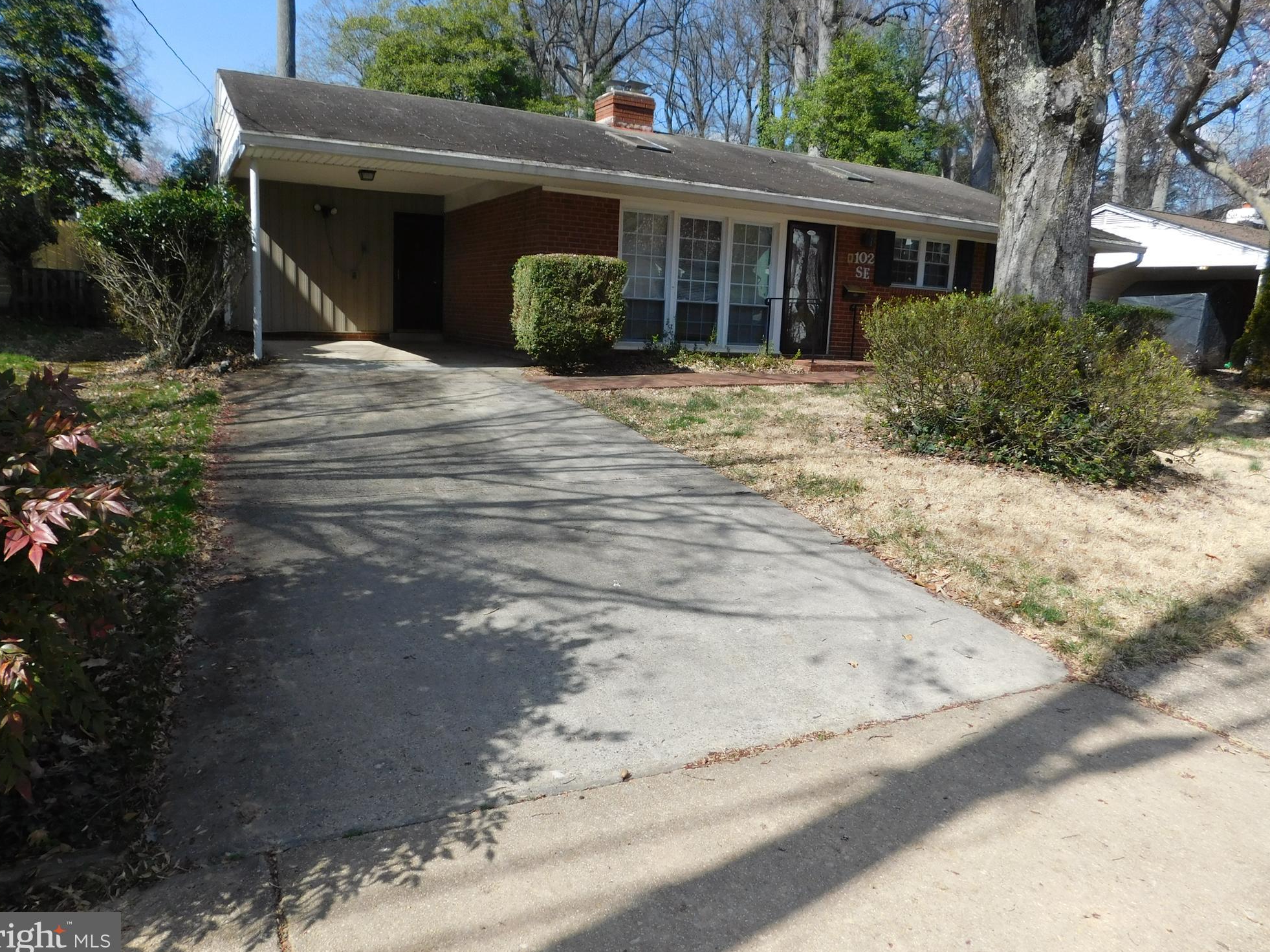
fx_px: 880
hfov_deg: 71.6
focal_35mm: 24
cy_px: 468
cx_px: 622
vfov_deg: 56.8
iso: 125
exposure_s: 1/1250
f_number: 3
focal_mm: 4
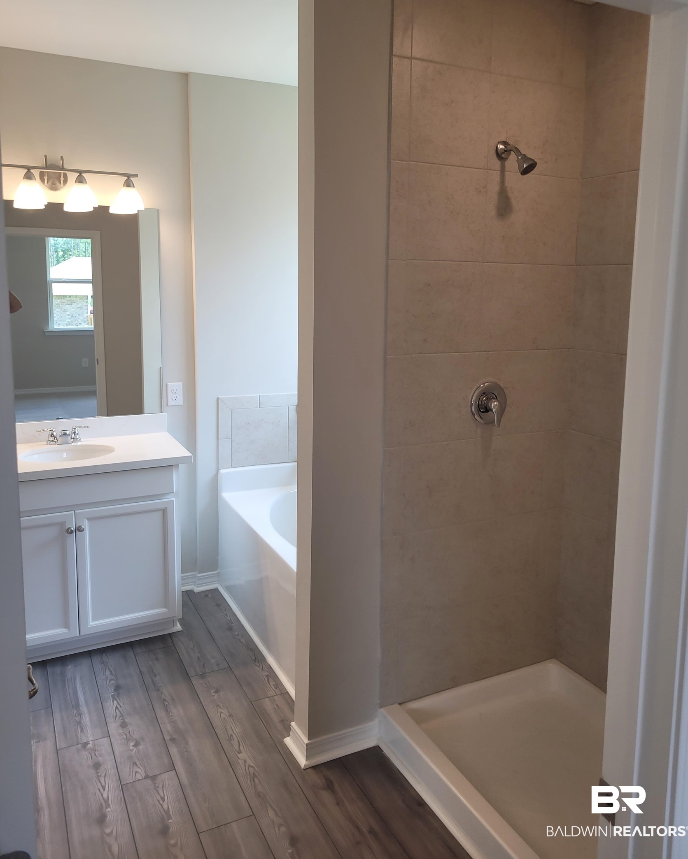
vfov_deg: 62.1
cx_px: 352
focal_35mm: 28
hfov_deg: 51.5
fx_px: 713
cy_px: 389
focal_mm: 5.4
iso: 64
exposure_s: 1/120
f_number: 1.8
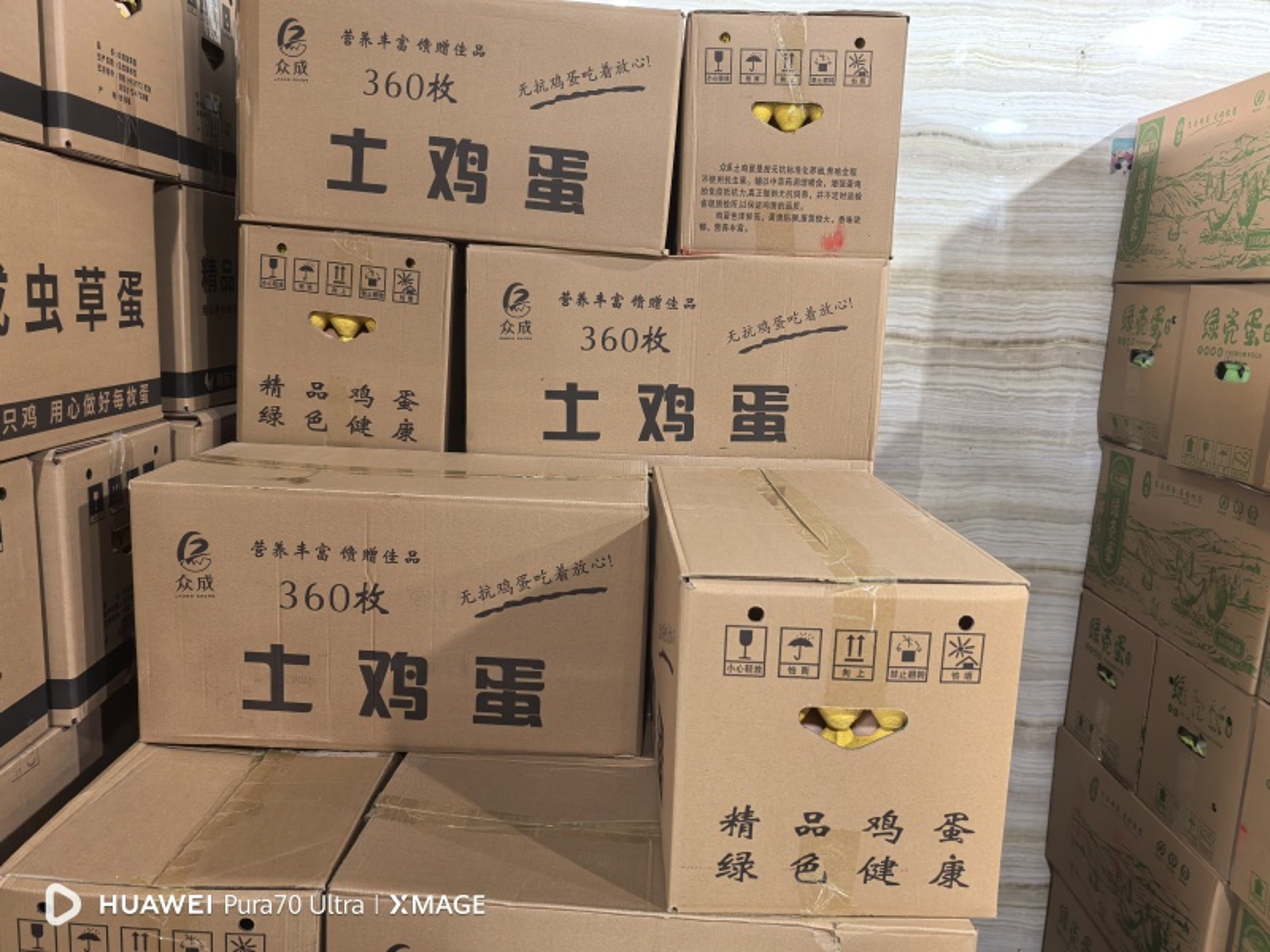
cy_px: 476
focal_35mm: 27
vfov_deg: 51.4
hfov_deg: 65.3
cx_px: 635
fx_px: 991
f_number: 1.6
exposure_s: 1/50
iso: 250
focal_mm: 8.5
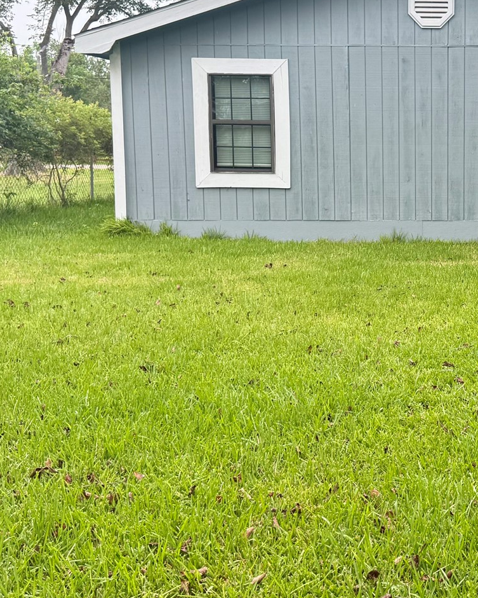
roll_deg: -0.4
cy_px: 246
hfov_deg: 28.4
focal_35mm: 51
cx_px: 444
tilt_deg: -6.7
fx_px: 902
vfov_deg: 36.5
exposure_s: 1/750
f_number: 1.78
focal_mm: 6.76
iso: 100
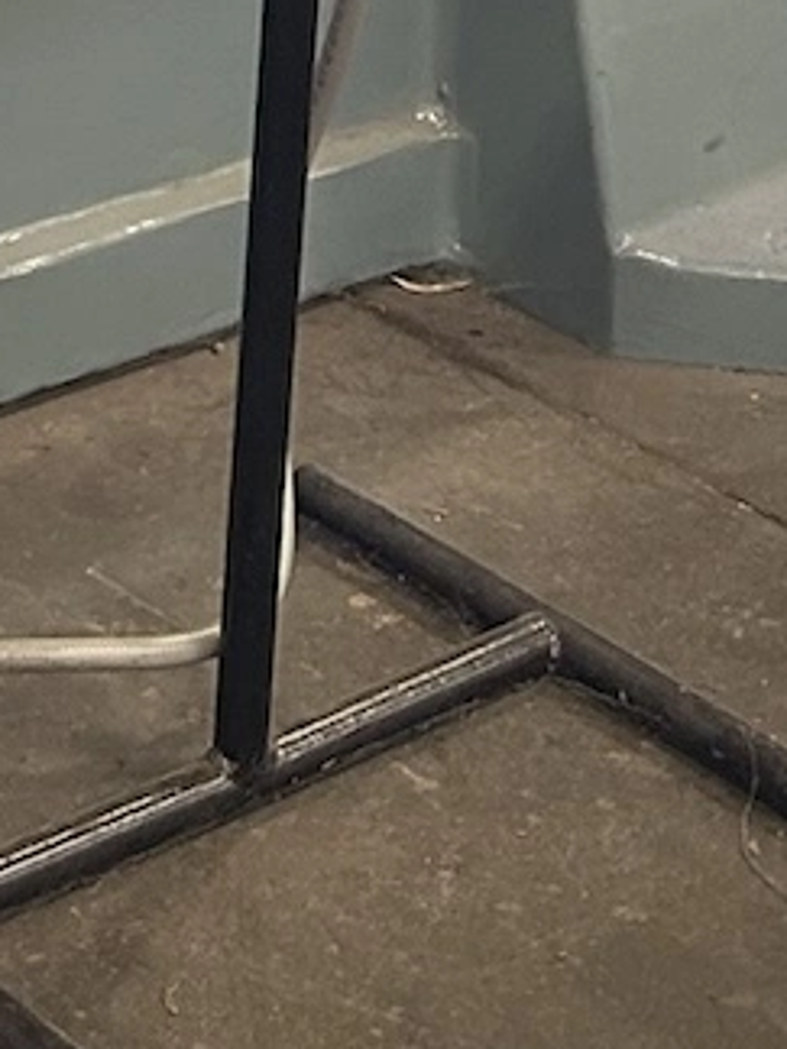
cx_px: -497
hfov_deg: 9.9
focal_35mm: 144
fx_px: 4365
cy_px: -1530
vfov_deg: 11.3
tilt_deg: -2.9
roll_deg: +0.7
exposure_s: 1/60
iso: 200
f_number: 1.5
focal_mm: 5.7
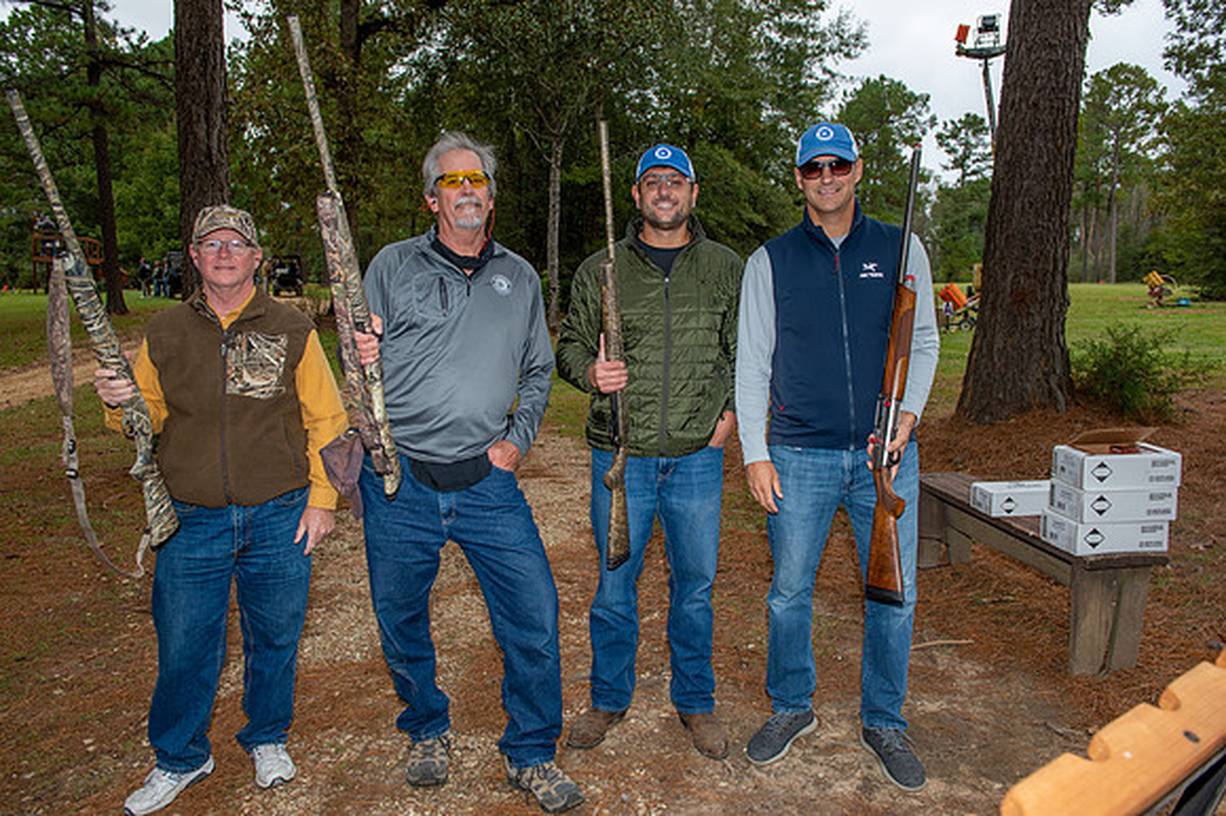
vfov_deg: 47.9
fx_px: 919
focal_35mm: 27
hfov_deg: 67.4
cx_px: 613
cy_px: 408
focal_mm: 27
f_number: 5.6
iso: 320
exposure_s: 1/160
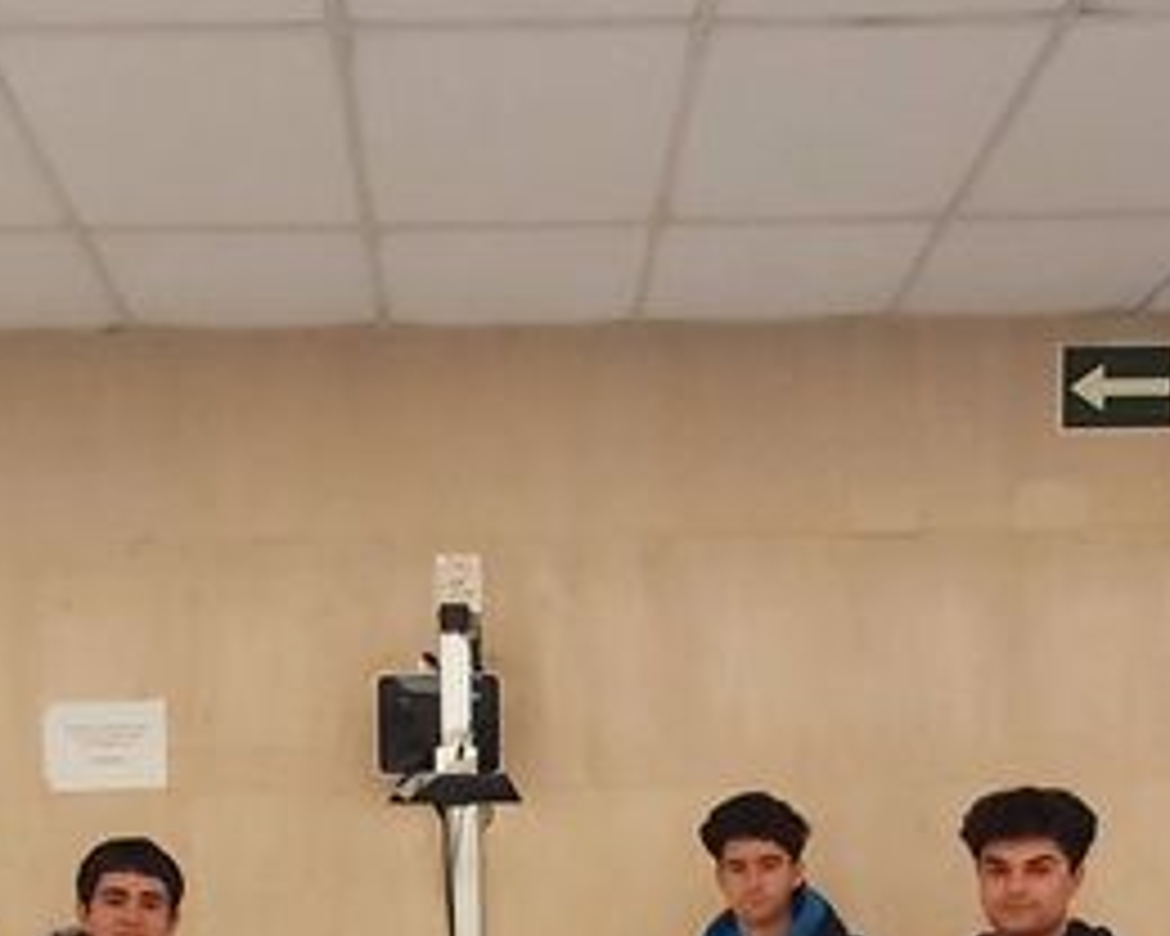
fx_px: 1350
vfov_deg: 33.1
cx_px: 486
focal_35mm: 39
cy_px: 1048
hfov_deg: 46.7
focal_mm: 1.42
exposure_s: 1/50
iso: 200
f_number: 2.2
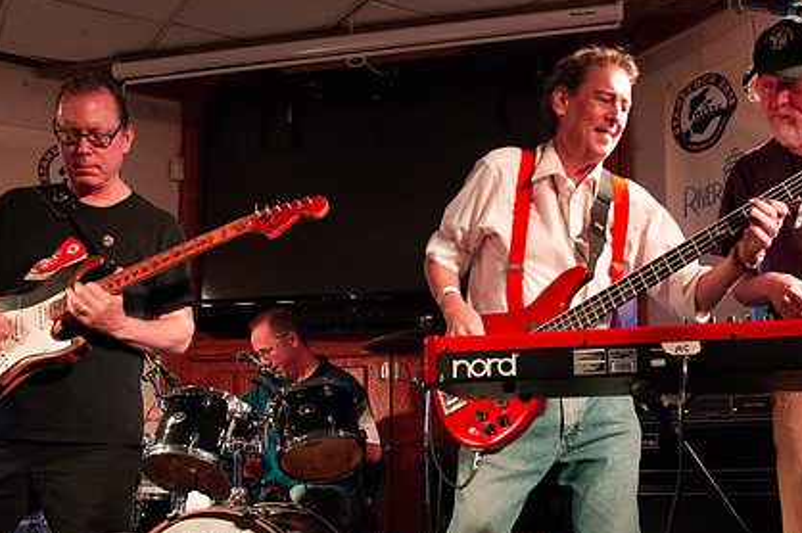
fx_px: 957
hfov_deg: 45.5
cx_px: 418
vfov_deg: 30.9
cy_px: 349
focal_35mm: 43
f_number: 6.3
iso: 6400
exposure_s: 1/50
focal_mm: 31
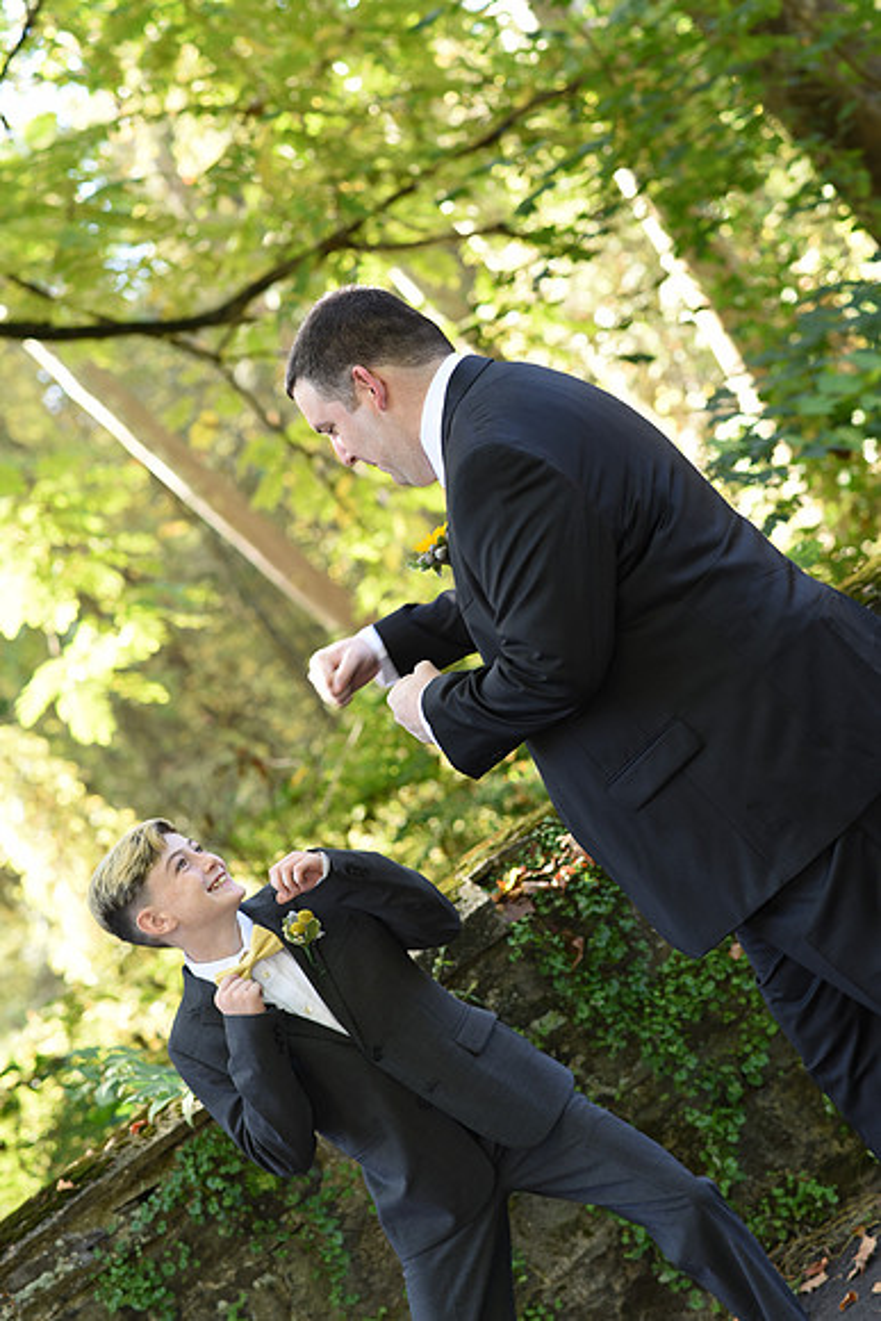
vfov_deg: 23.9
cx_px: 440
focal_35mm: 85
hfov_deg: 16.1
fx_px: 3118
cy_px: 660
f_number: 4
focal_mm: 85
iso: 500
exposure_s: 1/200
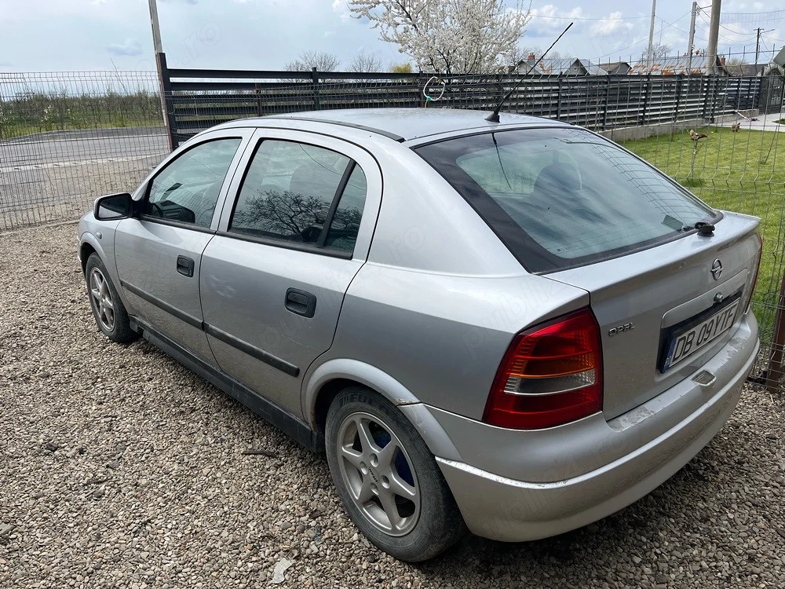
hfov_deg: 67.3
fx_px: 590
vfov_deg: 53.1
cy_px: 294
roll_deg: +1.9
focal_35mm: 26
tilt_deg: -18.3
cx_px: 392
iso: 50
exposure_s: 1/4651
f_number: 1.6
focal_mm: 5.1
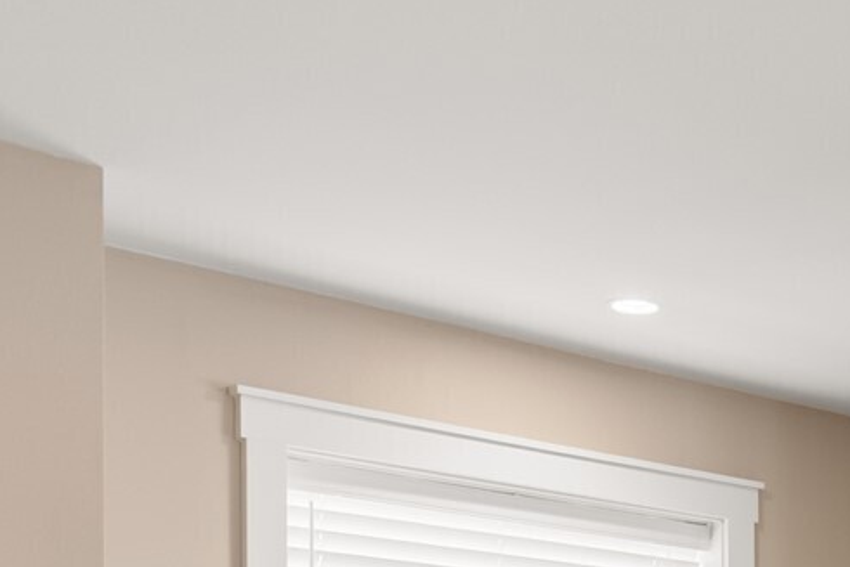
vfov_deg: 15.1
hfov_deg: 21.8
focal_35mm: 83
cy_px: 883
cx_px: 1135
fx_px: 1960
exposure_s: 1/10
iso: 400
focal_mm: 24
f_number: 3.2
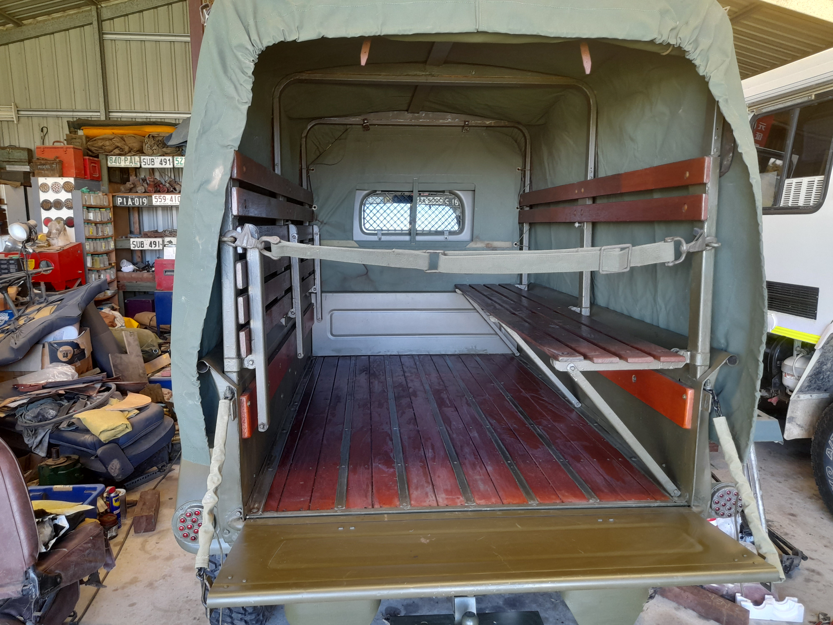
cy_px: 312
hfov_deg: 69.4
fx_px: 602
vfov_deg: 54.9
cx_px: 416
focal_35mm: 25
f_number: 2
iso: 160
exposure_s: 1/50
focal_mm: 4.6
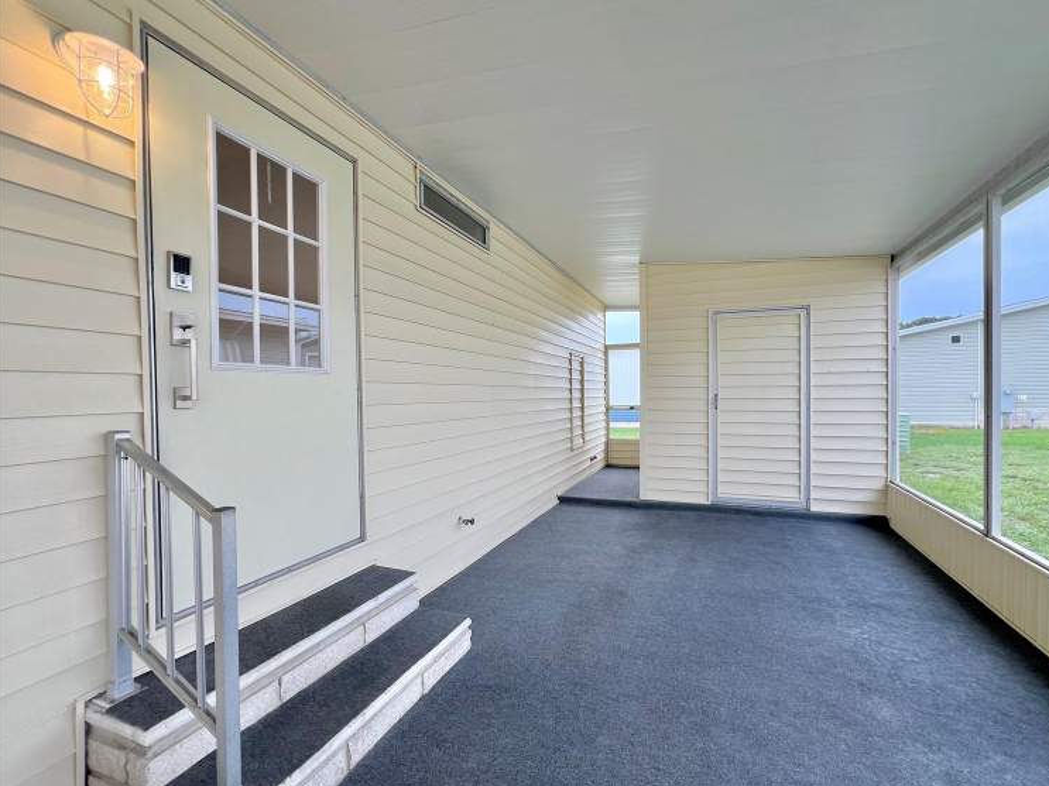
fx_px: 424
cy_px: 401
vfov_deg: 85.6
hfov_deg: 101.9
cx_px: 562
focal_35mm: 14
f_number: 1.8
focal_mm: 1.57
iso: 32
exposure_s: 1/113
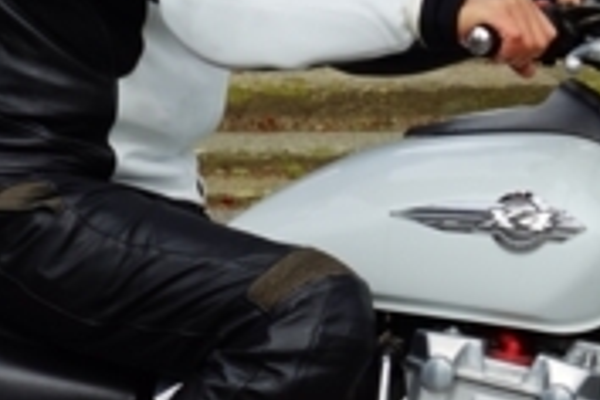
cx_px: 420
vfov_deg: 4.3
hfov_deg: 6.5
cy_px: 125
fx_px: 5283
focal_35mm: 317
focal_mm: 70
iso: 100
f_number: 9
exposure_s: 1/125
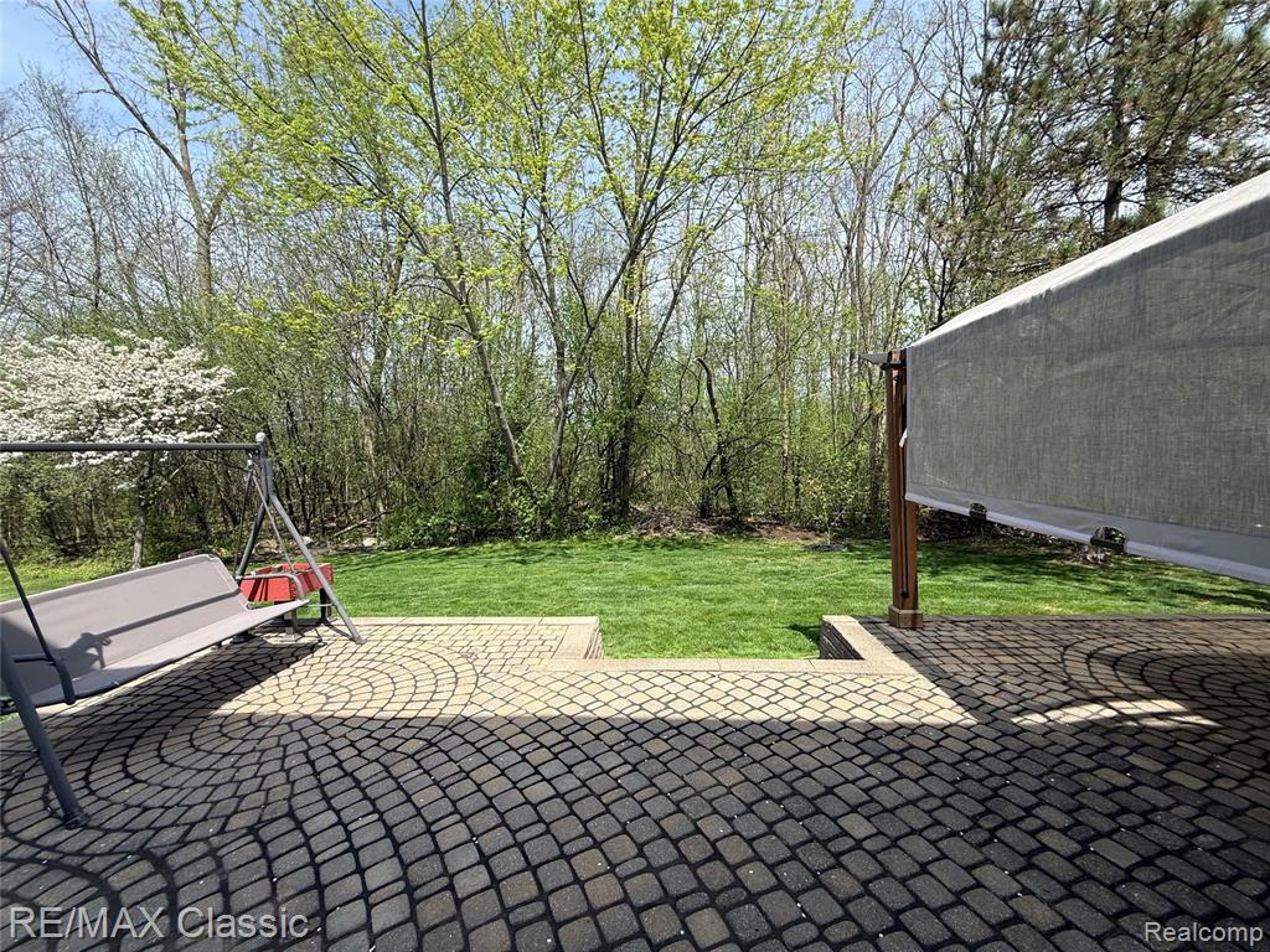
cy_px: 476
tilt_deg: -2.4
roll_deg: +2.0
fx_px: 514
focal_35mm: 14
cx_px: 635
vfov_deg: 85.7
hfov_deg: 102.1
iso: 50
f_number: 2.2
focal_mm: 2.22
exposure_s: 1/1001
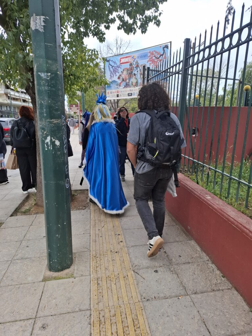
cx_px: 126
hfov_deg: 58.9
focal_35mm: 23
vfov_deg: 73.9
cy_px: 168
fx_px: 223
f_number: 1.8
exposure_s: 1/1140
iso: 50
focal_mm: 5.54
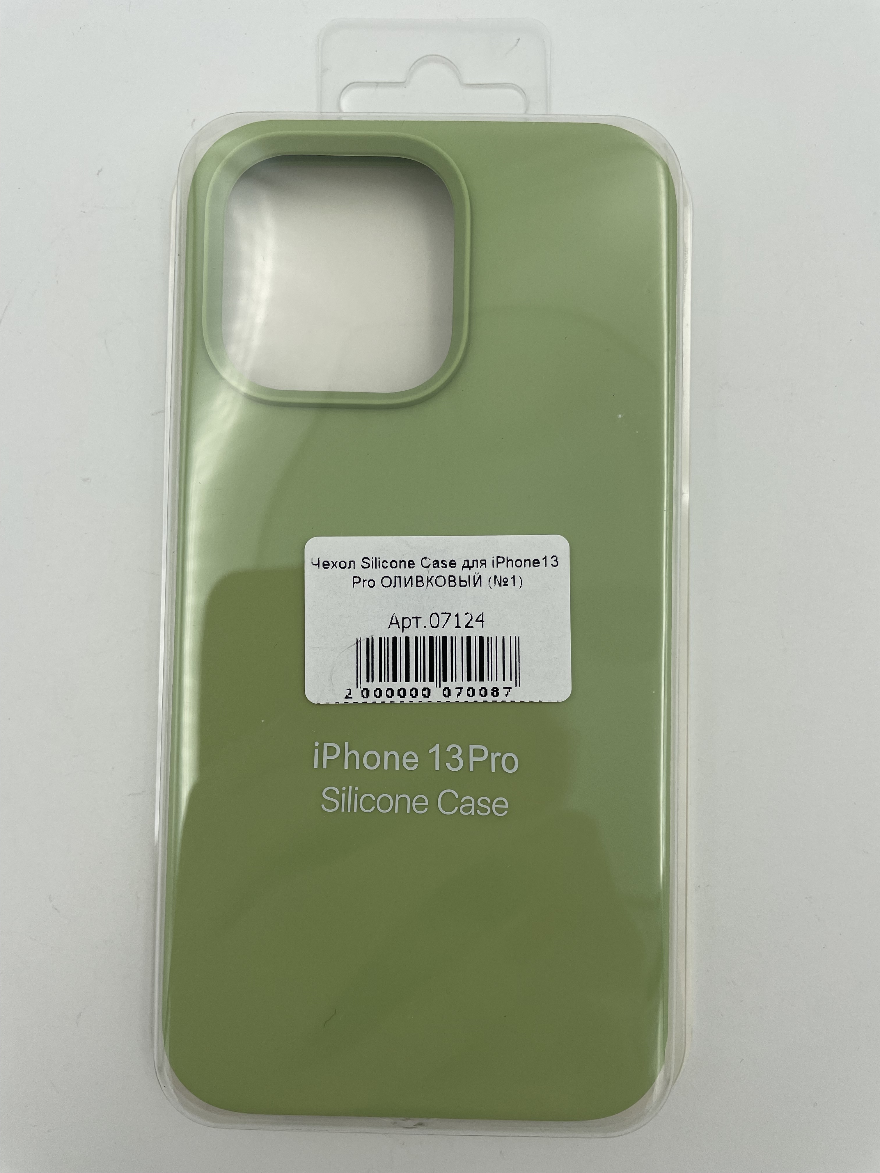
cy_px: 586
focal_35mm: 26
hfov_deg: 53.1
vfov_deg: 67.3
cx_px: 440
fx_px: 881
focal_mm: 4.2
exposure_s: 1/1916
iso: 32
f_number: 1.6
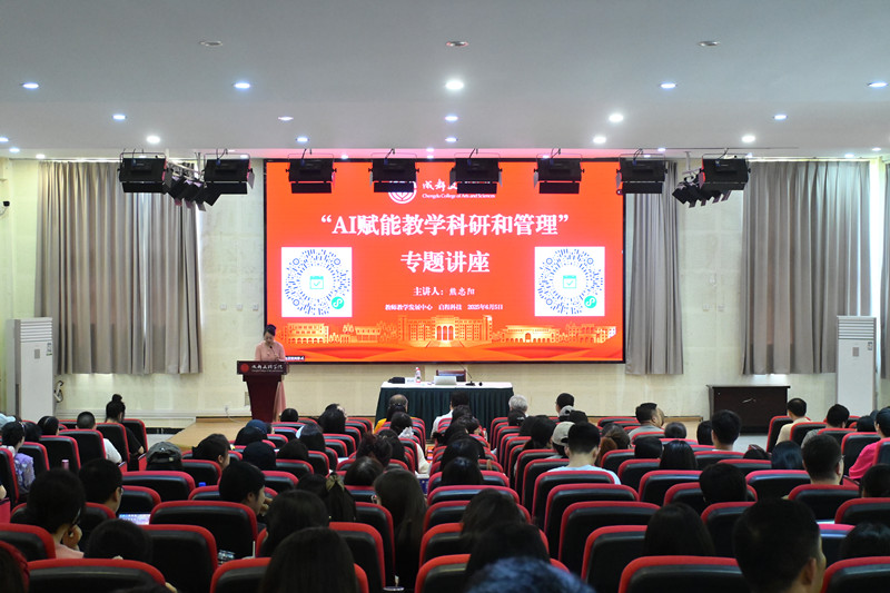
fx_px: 1260
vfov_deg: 26.5
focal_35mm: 51
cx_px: 445
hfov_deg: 38.9
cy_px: 296
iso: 4000
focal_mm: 34
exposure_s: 1/160
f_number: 5
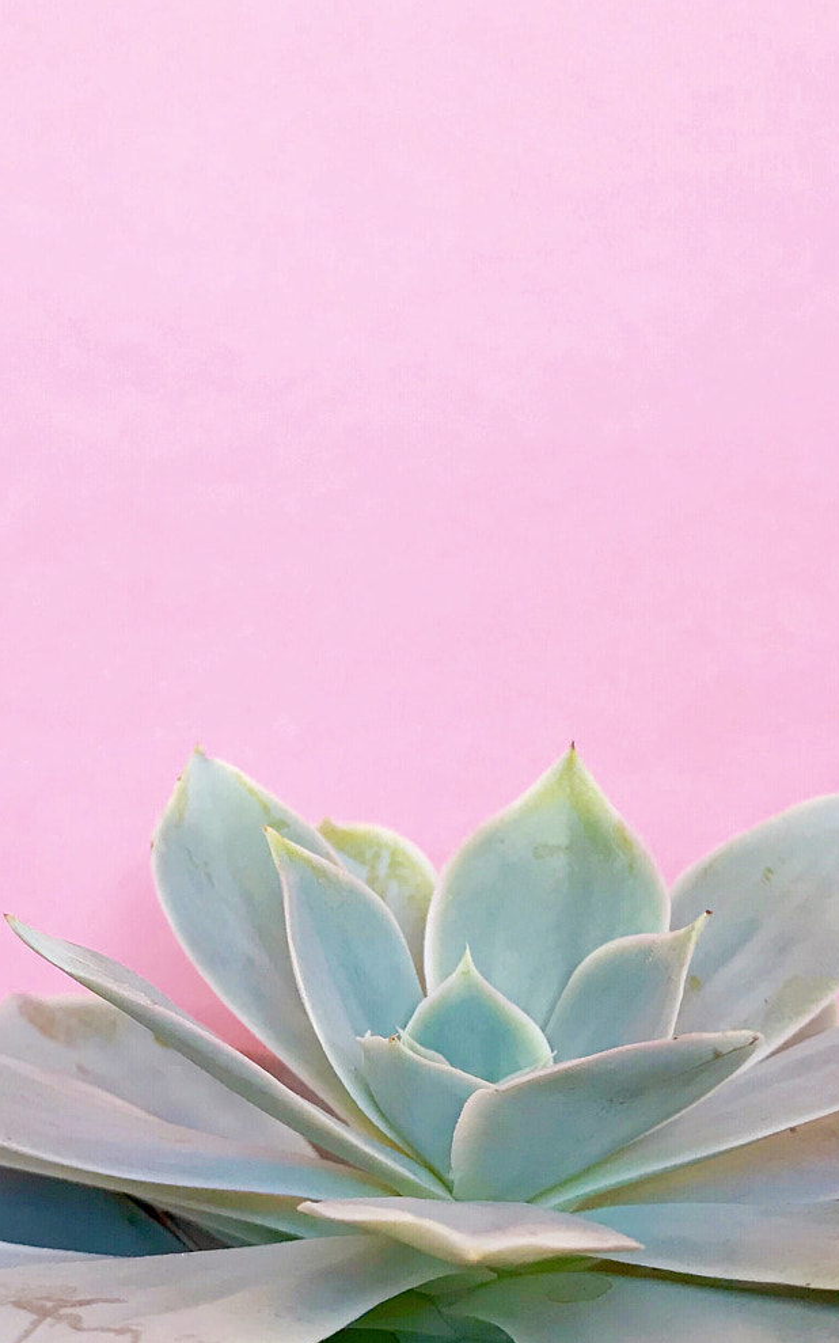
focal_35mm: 48
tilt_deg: -4.3
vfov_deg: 41.8
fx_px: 1756
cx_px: 346
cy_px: 726
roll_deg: -1.2
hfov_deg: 26.8
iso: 25
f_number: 1.8
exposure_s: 1/40
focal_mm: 3.99
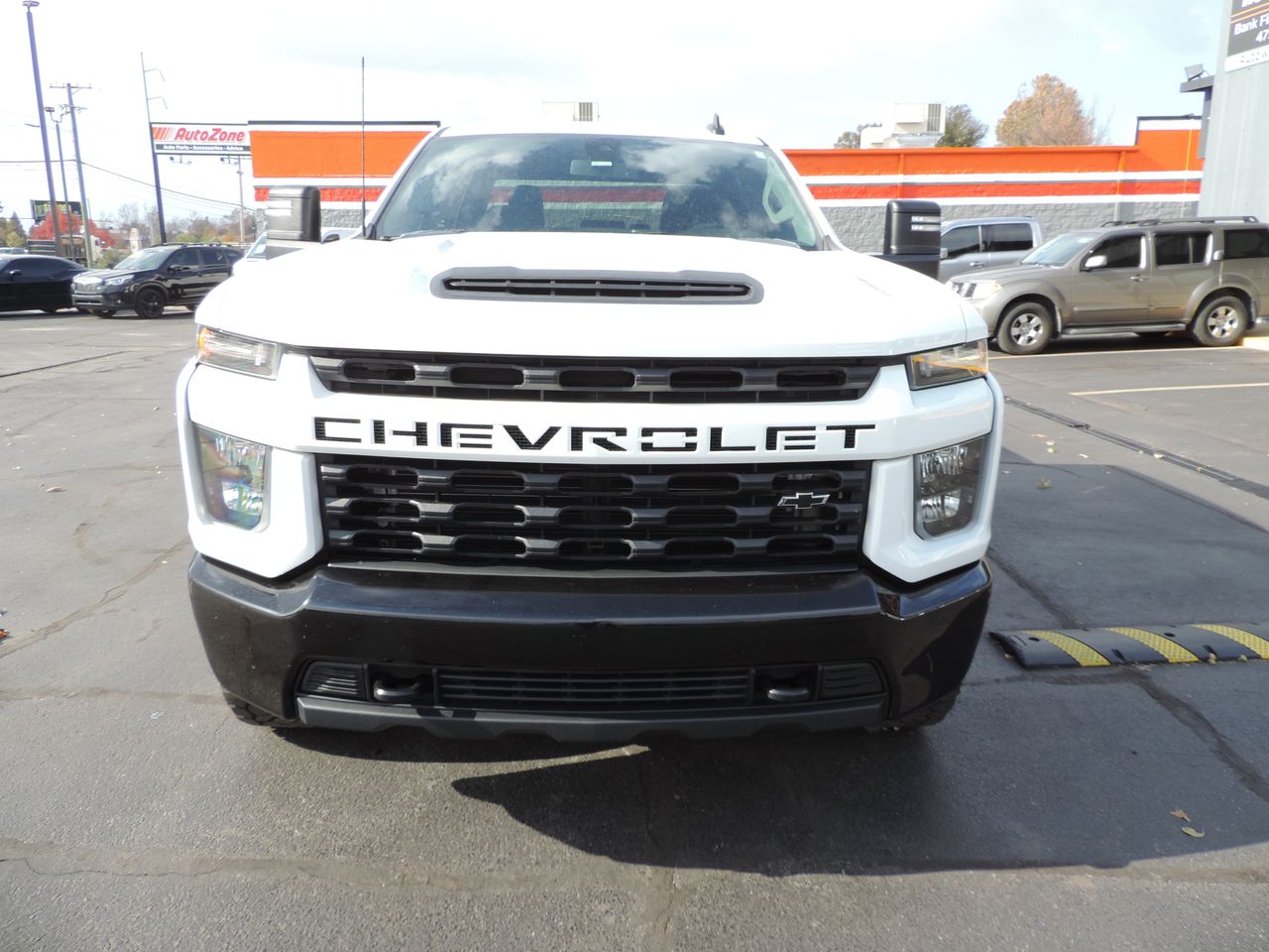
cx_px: 634
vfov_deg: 56.8
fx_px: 880
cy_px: 476
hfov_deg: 71.6
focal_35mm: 24
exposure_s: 1/400
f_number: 3
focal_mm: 4.3
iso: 80
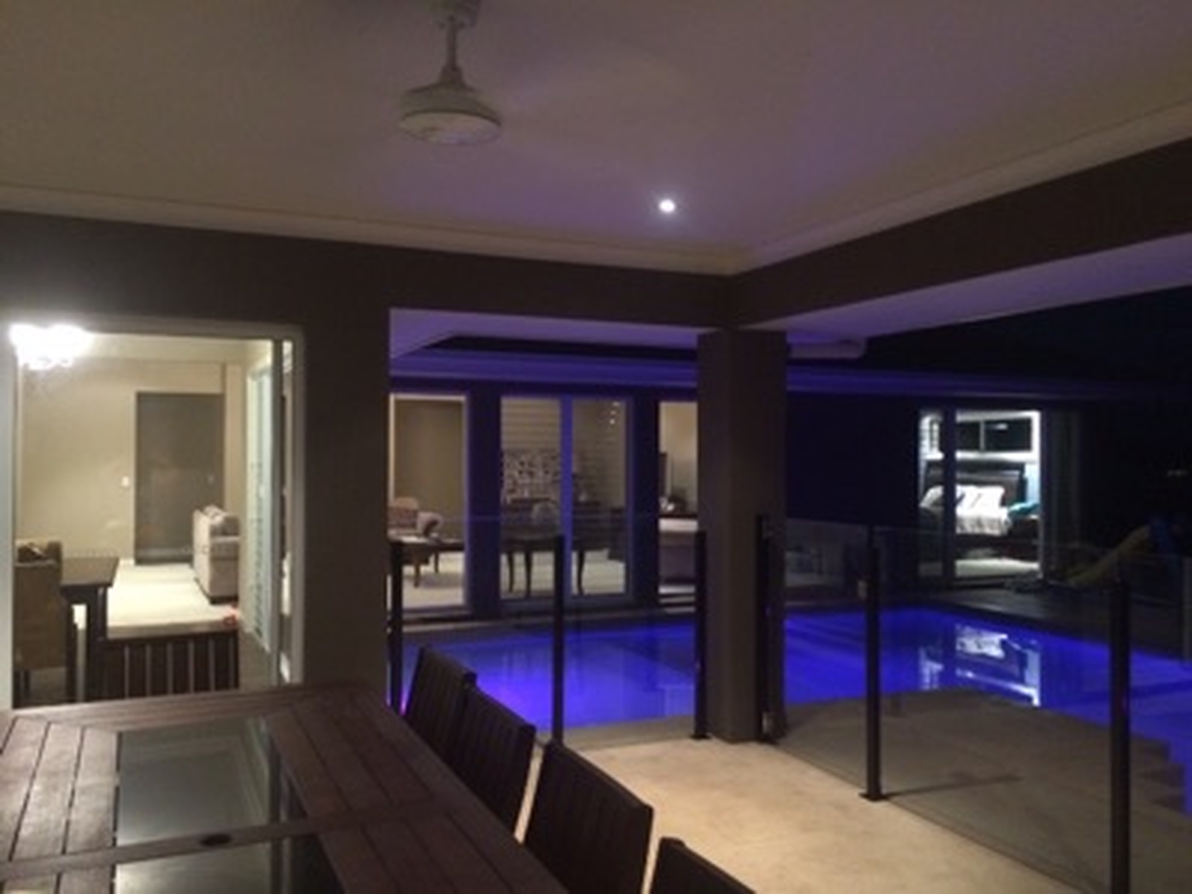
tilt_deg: +1.0
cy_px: 447
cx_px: 596
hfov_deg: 61.7
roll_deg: -0.2
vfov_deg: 48.2
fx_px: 999
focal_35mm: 29
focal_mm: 4.15
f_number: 2.2
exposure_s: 1/15
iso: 320
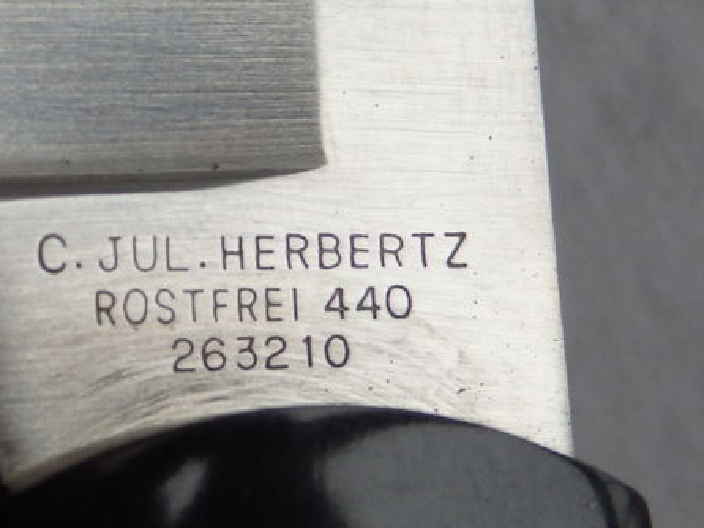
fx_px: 3008
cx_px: 90
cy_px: 242
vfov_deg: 10.0
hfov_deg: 13.2
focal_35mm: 148
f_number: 4.4
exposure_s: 1/100
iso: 400
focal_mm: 11.9
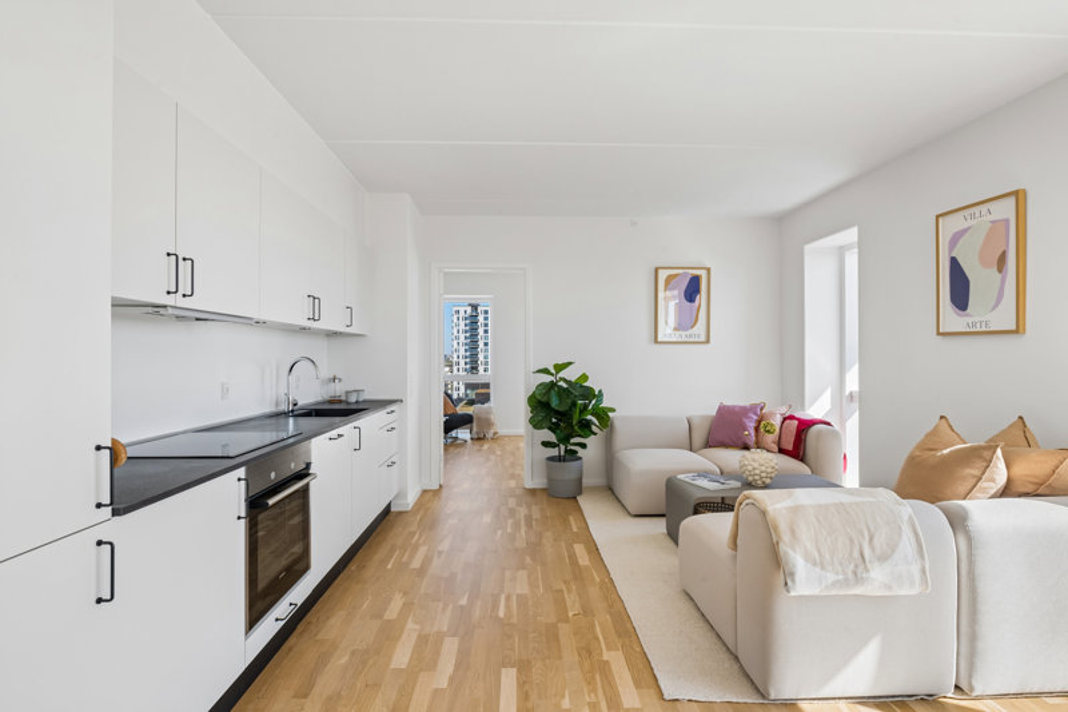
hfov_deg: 90.0
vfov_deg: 67.4
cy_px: 356
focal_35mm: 18
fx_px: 534
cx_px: 534
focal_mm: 18
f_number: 11
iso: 160
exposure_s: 1/50
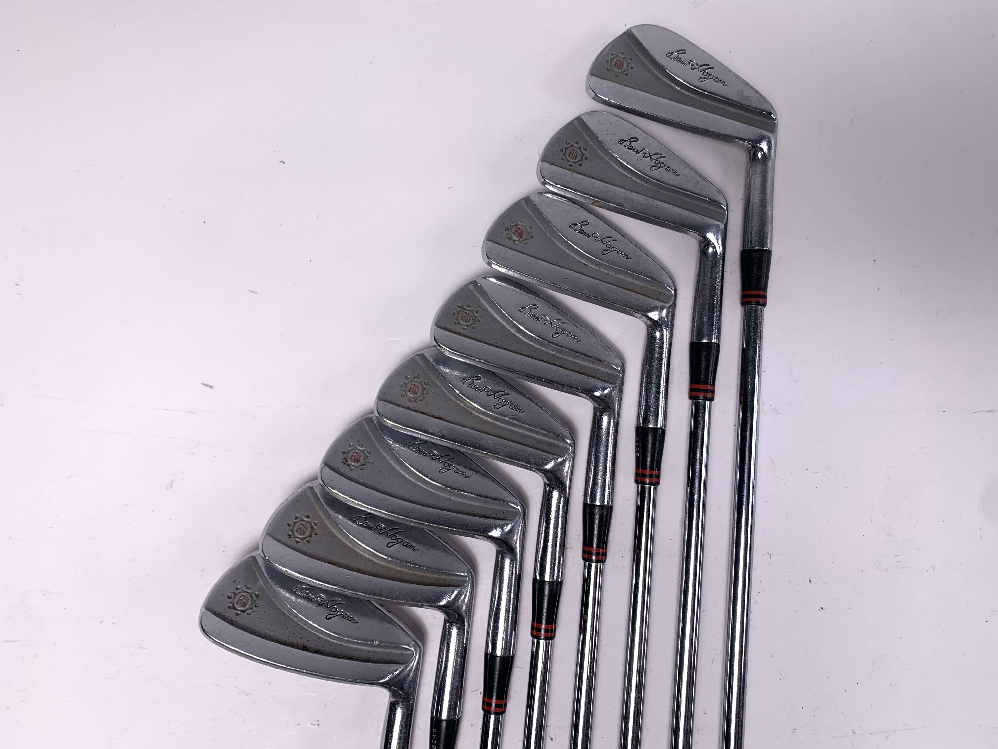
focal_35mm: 26
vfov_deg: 53.1
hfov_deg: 67.3
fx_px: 750
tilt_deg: -86.9
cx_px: 499
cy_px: 374
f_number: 1.8
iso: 25
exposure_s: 1/245
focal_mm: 4.25
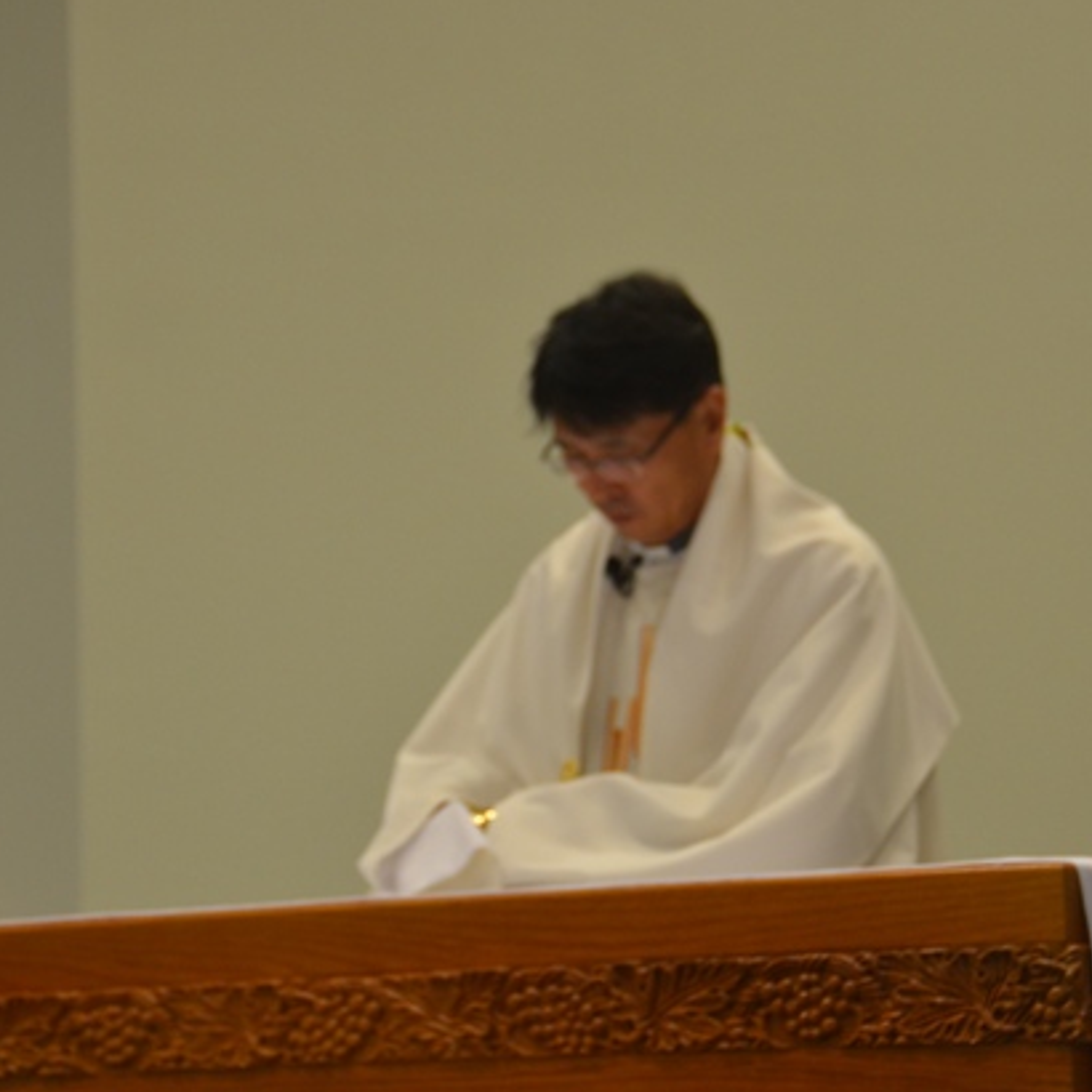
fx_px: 4961
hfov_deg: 12.6
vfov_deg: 12.6
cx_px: 453
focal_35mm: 139
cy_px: 549
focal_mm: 70
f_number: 5
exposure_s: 1/40
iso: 800
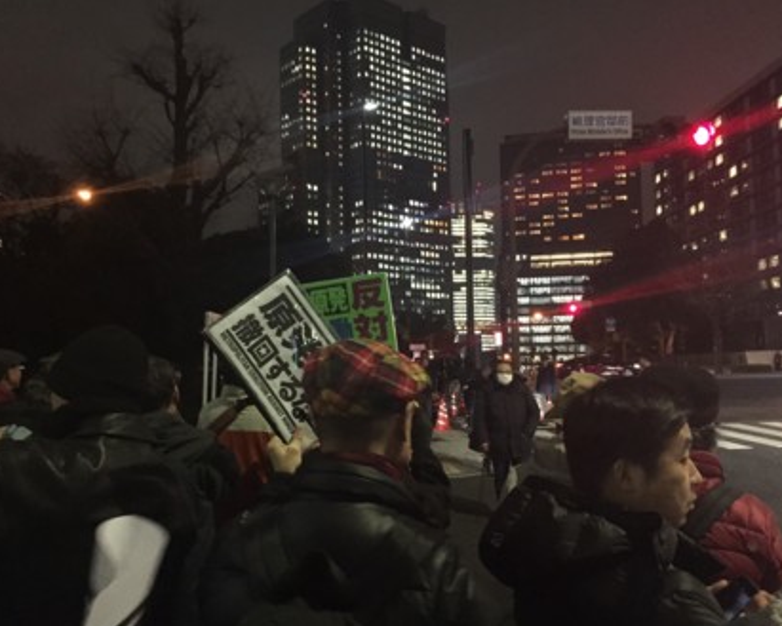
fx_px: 718
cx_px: 386
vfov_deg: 47.1
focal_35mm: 31
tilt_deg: +3.9
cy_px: 318
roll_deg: +1.0
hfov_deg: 57.2
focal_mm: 4.15
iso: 400
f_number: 2.2
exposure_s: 1/15
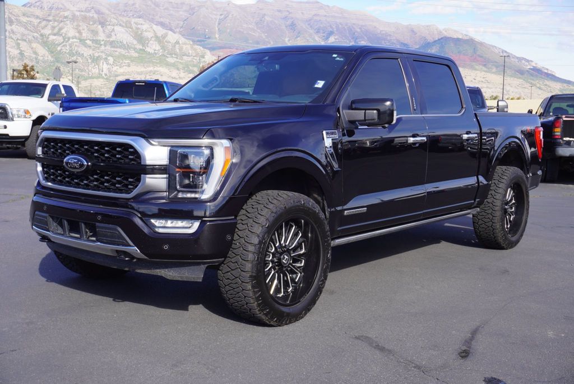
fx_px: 694
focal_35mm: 44
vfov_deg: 30.9
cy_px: 192
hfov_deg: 44.9
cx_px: 287
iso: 100
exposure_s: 1/100
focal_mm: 29
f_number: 9
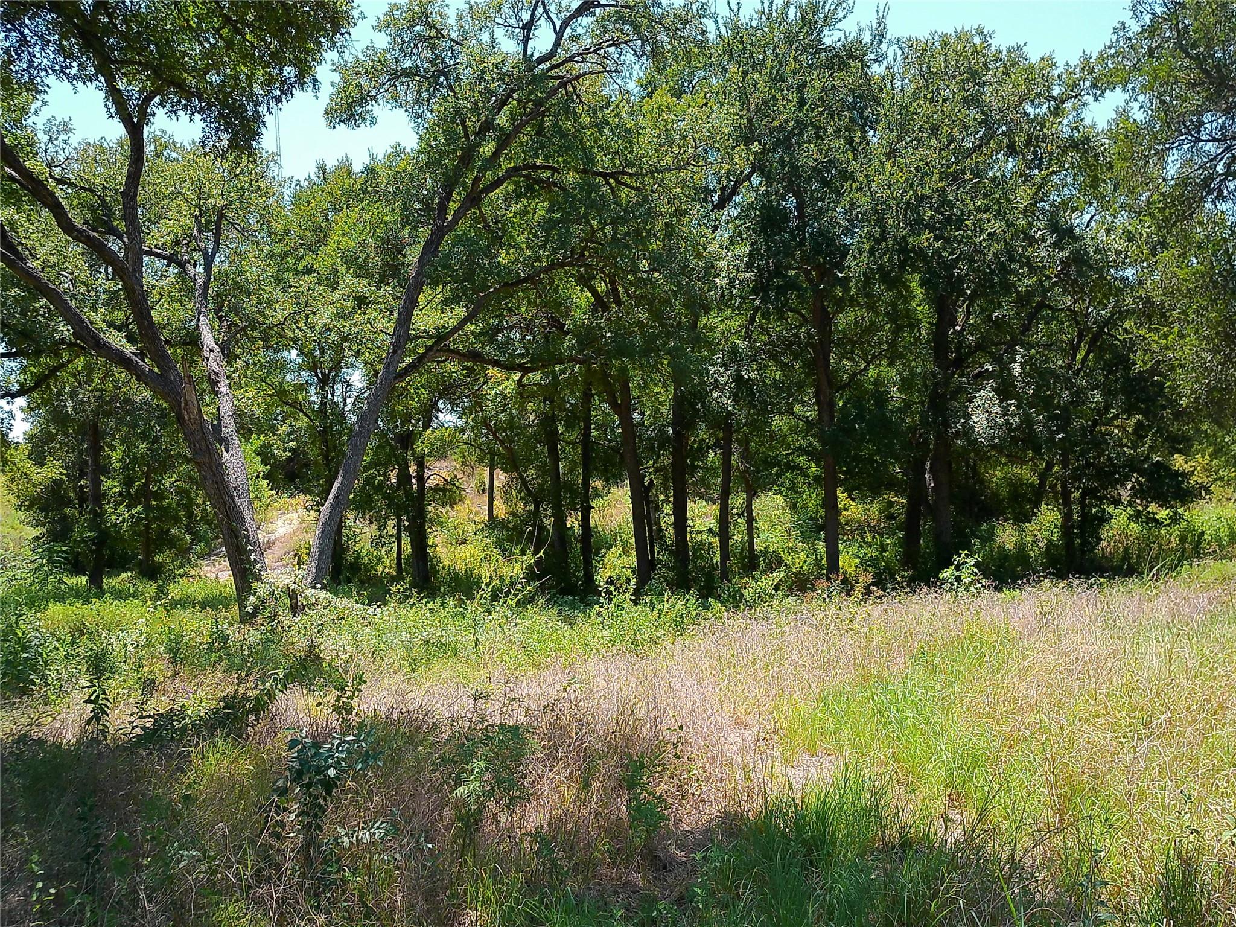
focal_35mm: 26
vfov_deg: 53.1
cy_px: 464
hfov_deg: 67.3
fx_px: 928
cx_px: 618
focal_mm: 6.8
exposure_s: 1/800
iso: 100
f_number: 2
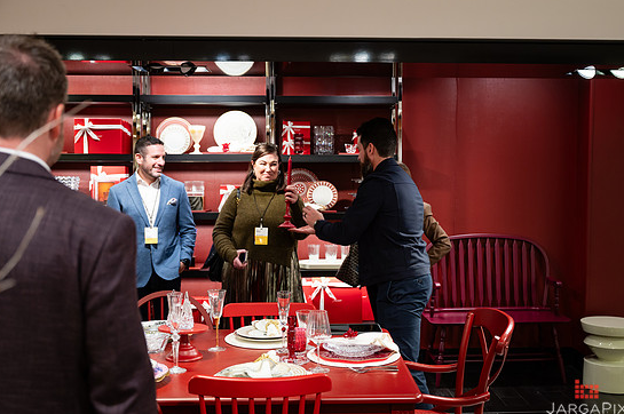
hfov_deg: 47.4
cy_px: 217
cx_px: 326
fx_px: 710
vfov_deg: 32.5
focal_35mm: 41
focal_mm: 37
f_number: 3.2
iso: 640
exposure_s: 1/160
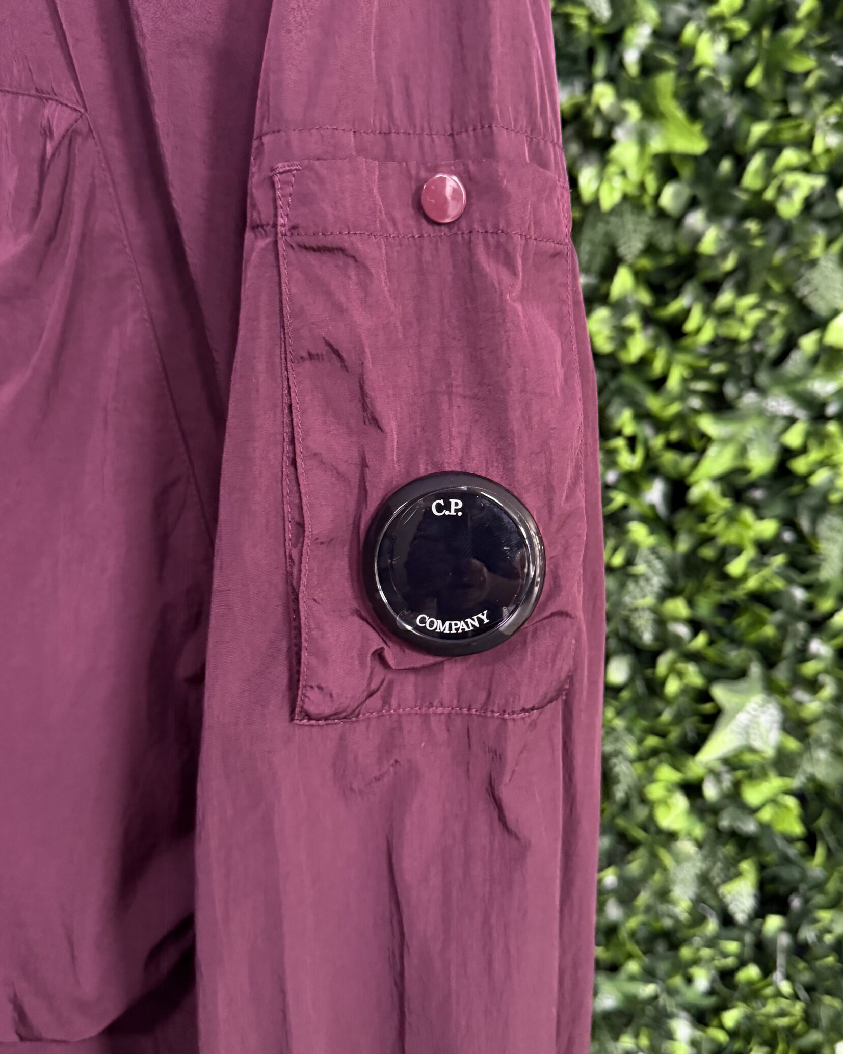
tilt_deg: -9.1
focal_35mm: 29
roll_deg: -2.2
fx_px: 905
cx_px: 464
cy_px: 504
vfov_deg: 60.4
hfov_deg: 49.9
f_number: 1.78
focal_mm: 6.76
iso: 500
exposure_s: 1/51
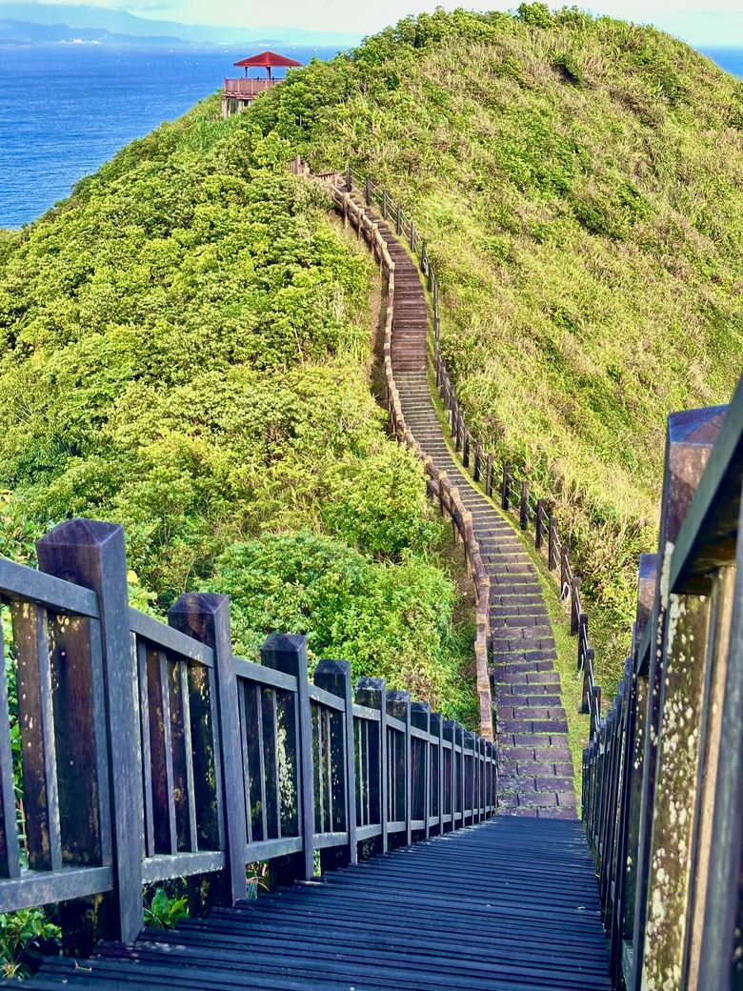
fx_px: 1374
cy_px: 496
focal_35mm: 48
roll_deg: -0.2
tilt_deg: -17.7
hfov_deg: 30.3
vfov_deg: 39.7
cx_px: 372
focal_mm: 6.86
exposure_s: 1/121
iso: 80
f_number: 1.78
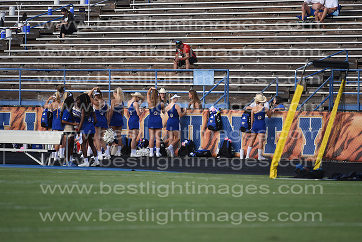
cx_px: 181
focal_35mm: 300
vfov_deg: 4.6
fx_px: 3017
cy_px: 121
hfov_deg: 6.9
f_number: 4
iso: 200
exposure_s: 1/800
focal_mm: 300
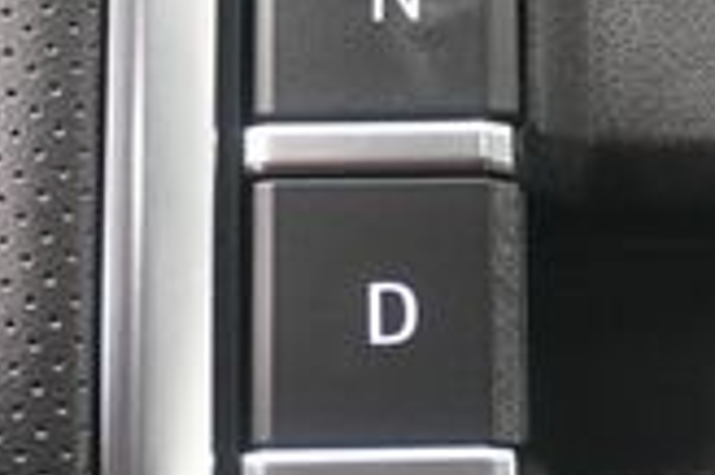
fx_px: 3333
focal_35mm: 168
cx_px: 554
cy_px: 111
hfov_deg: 12.2
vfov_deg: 8.1
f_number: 4.5
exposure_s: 1/60
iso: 2000
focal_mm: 29
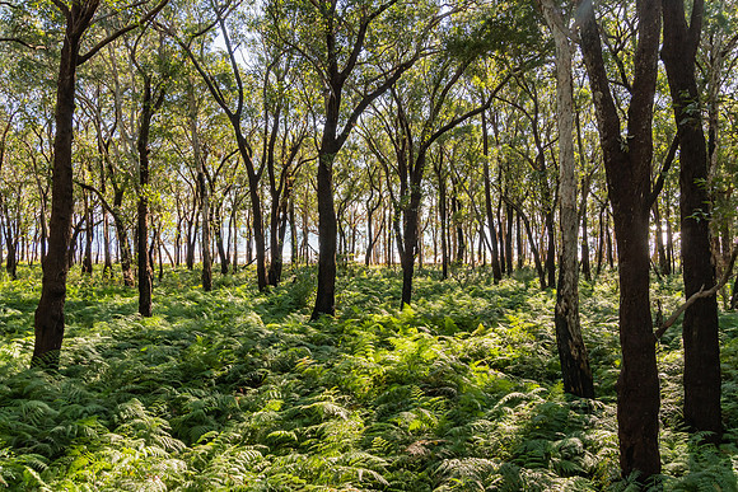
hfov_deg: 67.4
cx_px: 369
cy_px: 246
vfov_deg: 48.0
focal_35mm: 27
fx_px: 554
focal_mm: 18
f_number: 7.1
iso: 400
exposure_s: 1/200
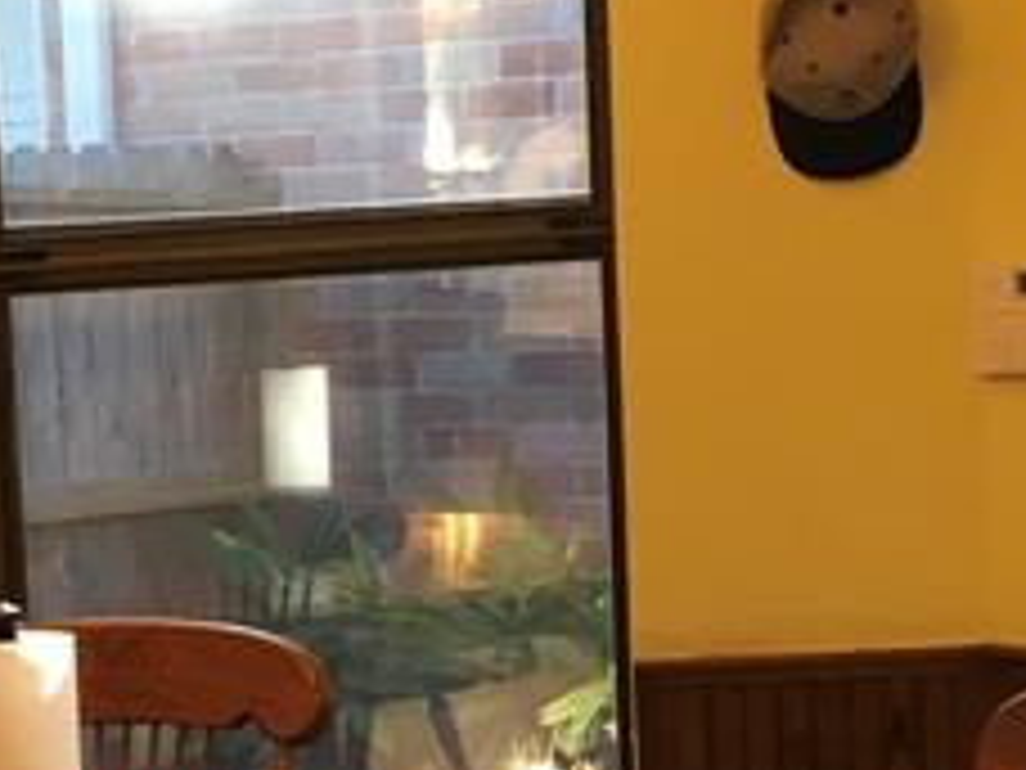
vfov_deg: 11.3
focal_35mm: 130
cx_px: -81
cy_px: 765
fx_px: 3853
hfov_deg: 14.8
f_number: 2.2
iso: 64
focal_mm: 4.15
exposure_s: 1/30
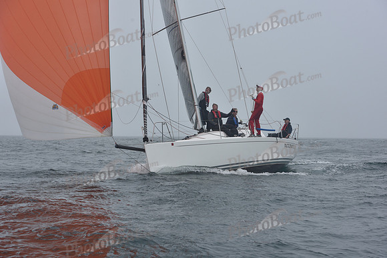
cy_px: 129
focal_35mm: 70
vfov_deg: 19.5
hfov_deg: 28.8
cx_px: 194
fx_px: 753
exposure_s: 1/800
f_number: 8
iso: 250
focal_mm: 70
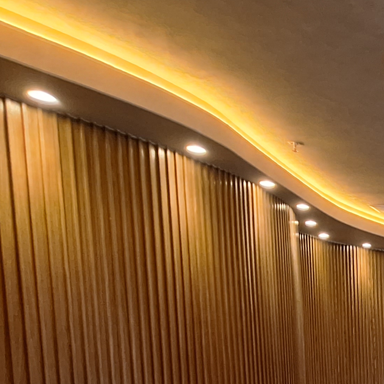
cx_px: 566
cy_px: 370
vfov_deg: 36.6
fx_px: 527
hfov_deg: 28.0
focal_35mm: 42
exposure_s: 1/40
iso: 100
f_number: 2.2
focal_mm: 1.74
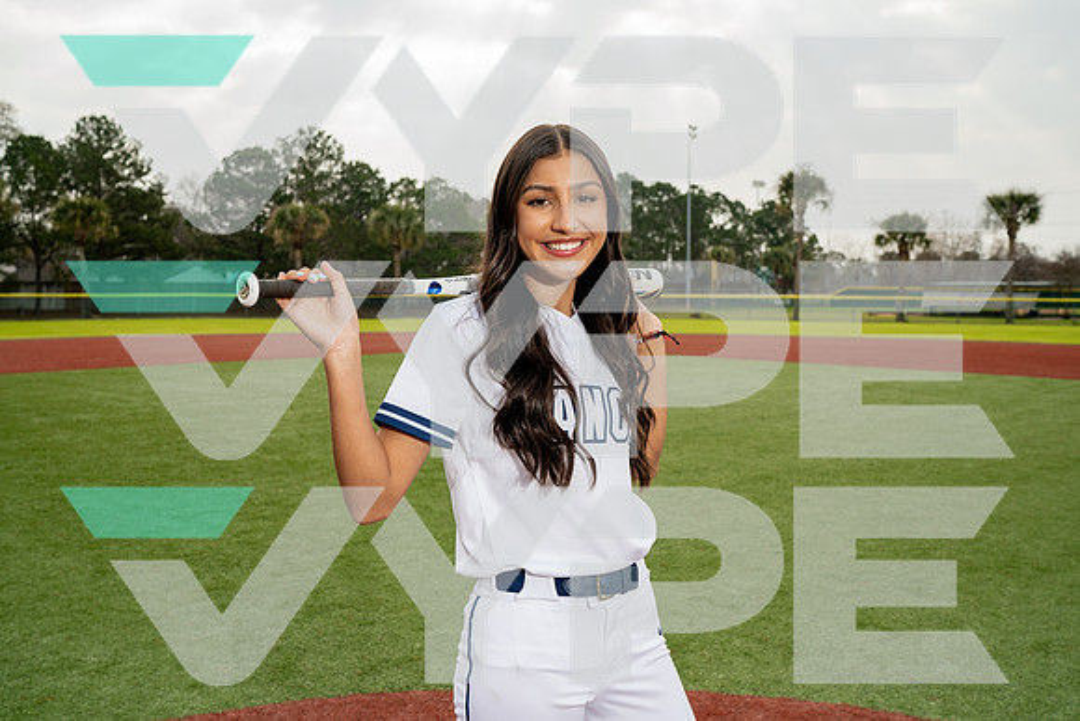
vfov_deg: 37.9
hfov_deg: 54.4
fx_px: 1050
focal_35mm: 35
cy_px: 360
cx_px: 540
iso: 80
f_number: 5.6
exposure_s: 1/250
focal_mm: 35
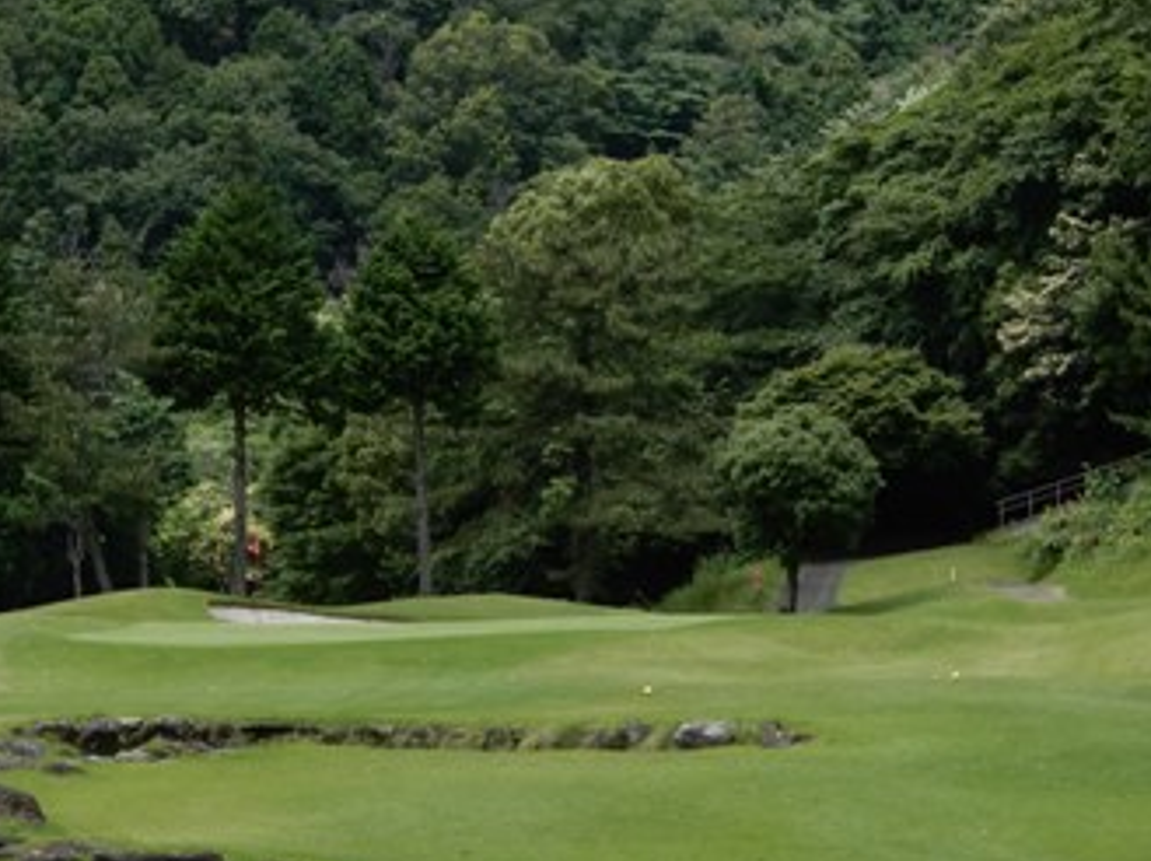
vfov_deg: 9.8
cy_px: 826
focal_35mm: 150
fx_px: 4982
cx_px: 651
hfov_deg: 13.2
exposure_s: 1/320
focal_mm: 13.7
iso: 80
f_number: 4.5
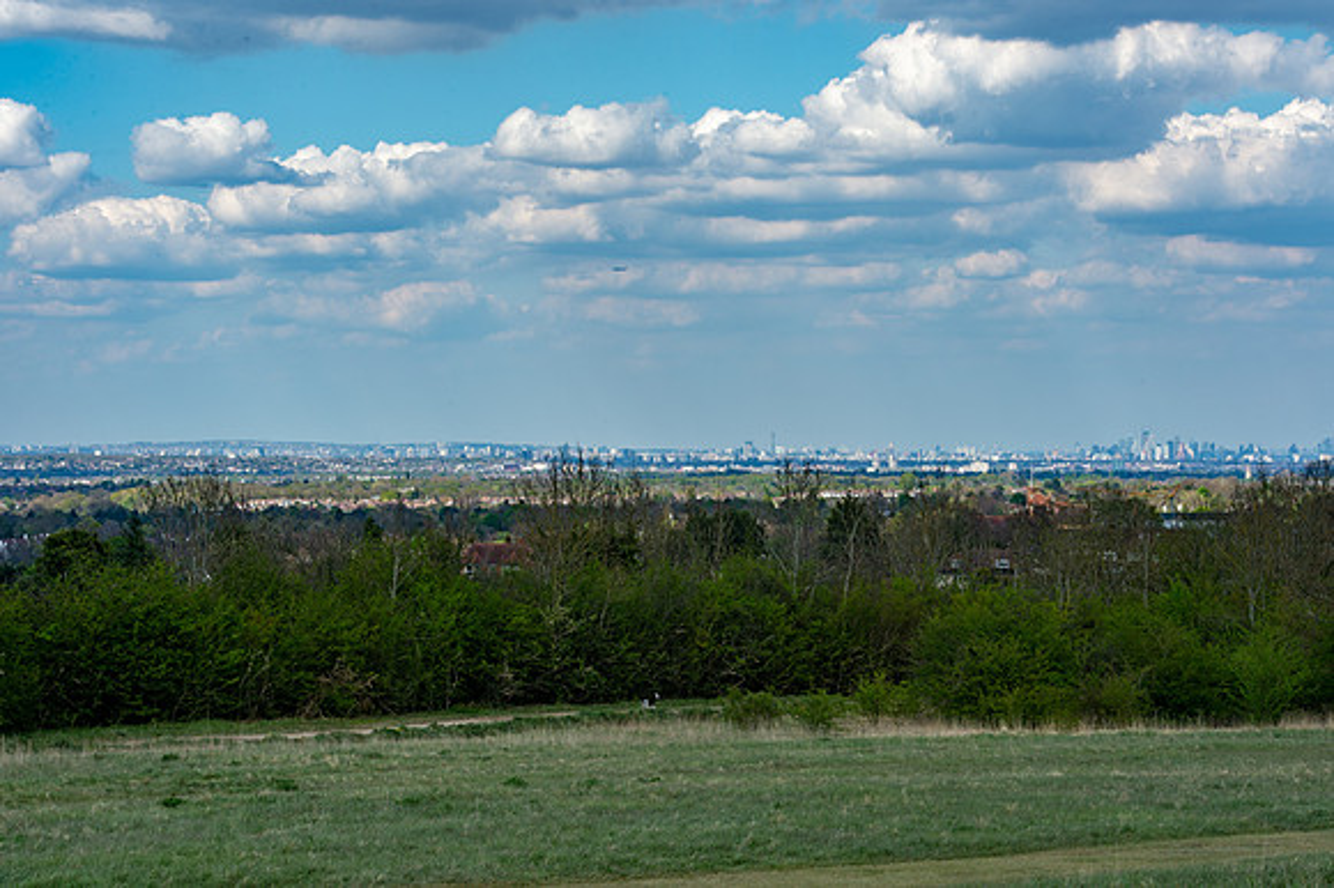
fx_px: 3654
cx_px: 667
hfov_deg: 20.7
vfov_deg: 13.9
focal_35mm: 99
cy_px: 444
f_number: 14
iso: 100
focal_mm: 98
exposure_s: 1/100
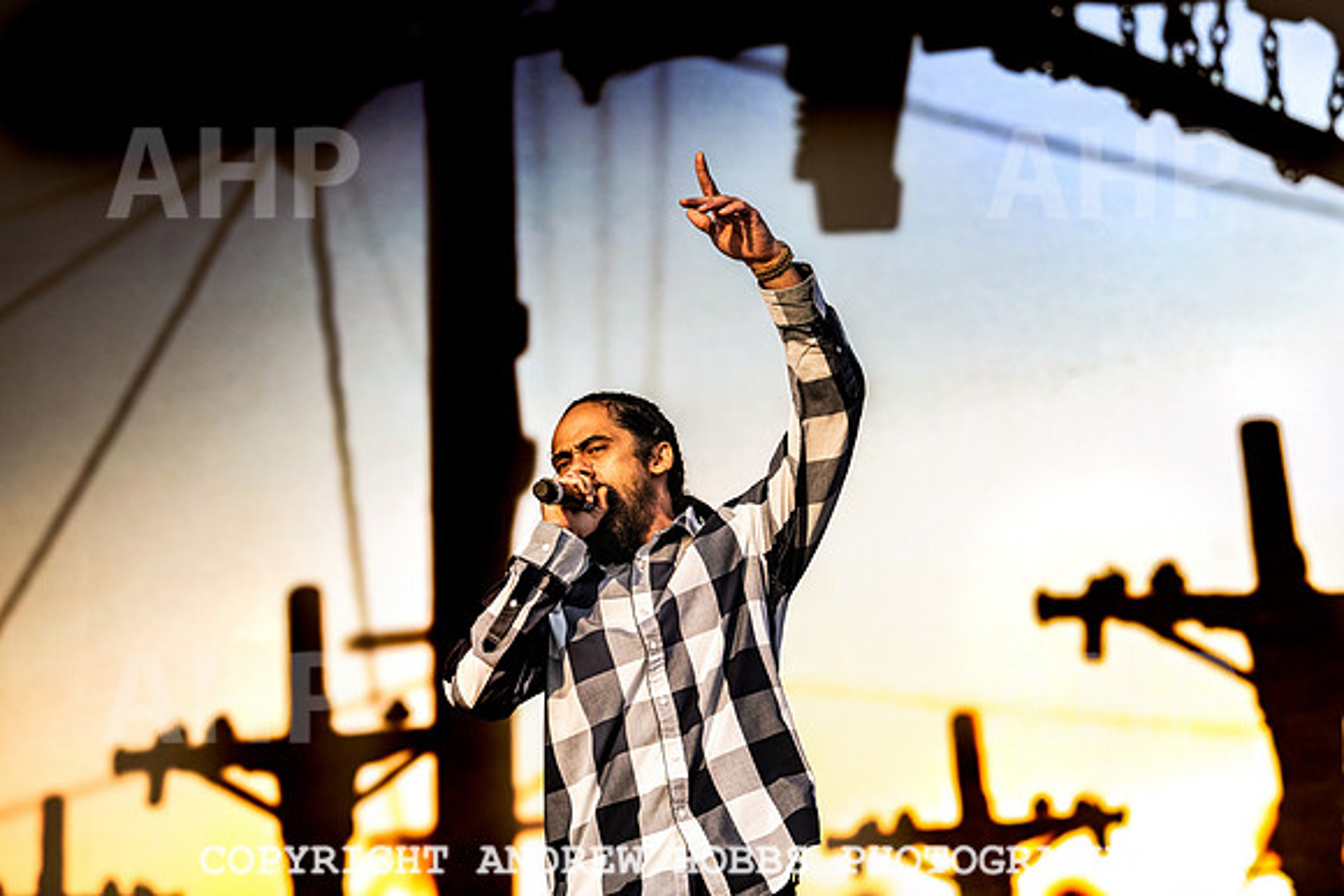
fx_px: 3921
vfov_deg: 13.0
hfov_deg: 19.5
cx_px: 672
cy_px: 448
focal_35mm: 105
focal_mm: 105
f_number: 4
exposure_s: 1/4000
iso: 640
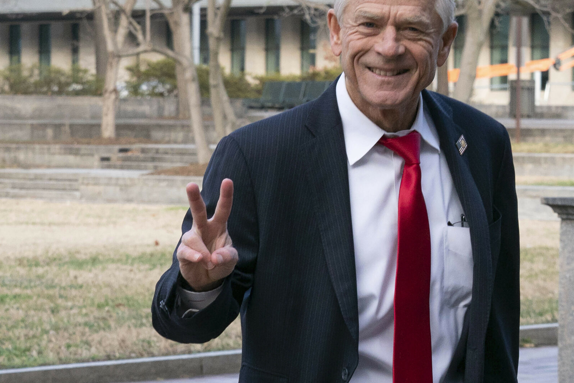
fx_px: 1786
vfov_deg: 12.2
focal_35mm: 112
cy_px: 222
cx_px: 382
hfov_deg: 18.2
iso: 1000
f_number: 10
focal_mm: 70
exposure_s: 1/320
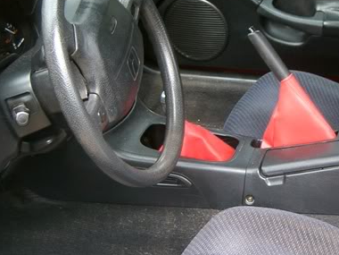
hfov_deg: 23.6
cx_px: 252
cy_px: 155
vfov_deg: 18.0
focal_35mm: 82
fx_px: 803
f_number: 2.8
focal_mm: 8
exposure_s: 1/125
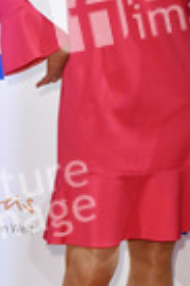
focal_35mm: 167
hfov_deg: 8.1
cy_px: 107
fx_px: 1329
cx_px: 215
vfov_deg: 12.3
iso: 2500
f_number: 5.6
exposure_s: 1/160
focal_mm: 58
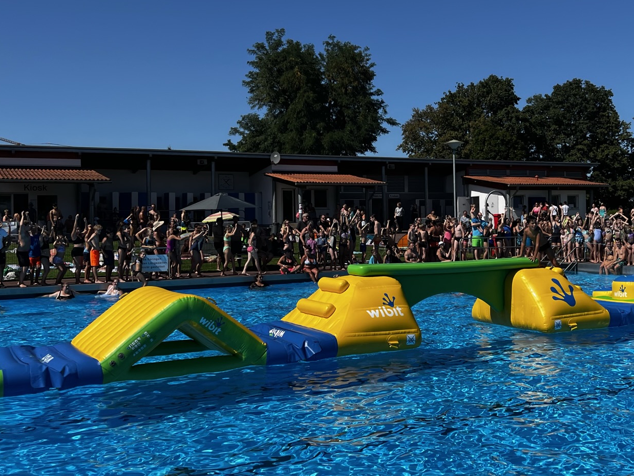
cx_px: 386
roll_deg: -1.1
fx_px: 788
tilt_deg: +4.6
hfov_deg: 43.6
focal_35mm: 43
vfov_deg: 33.6
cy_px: 207
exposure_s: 1/5319
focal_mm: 5.7
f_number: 1.5
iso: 50
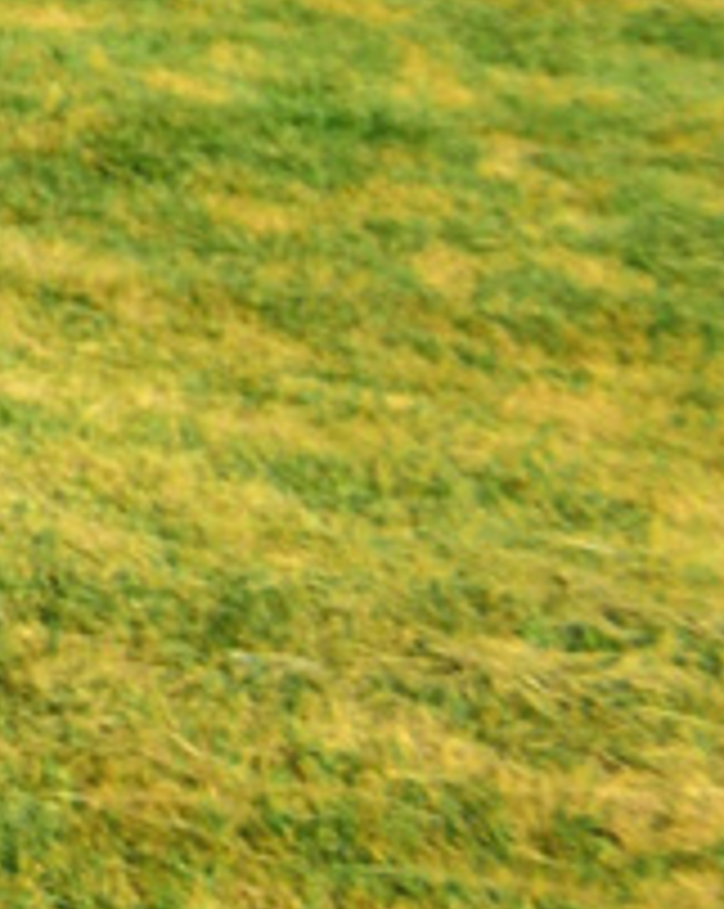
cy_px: -1343
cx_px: -3463
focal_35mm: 162
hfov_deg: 5.4
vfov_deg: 10.2
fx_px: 4349
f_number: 7.1
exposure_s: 1/10000
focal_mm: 17
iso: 400
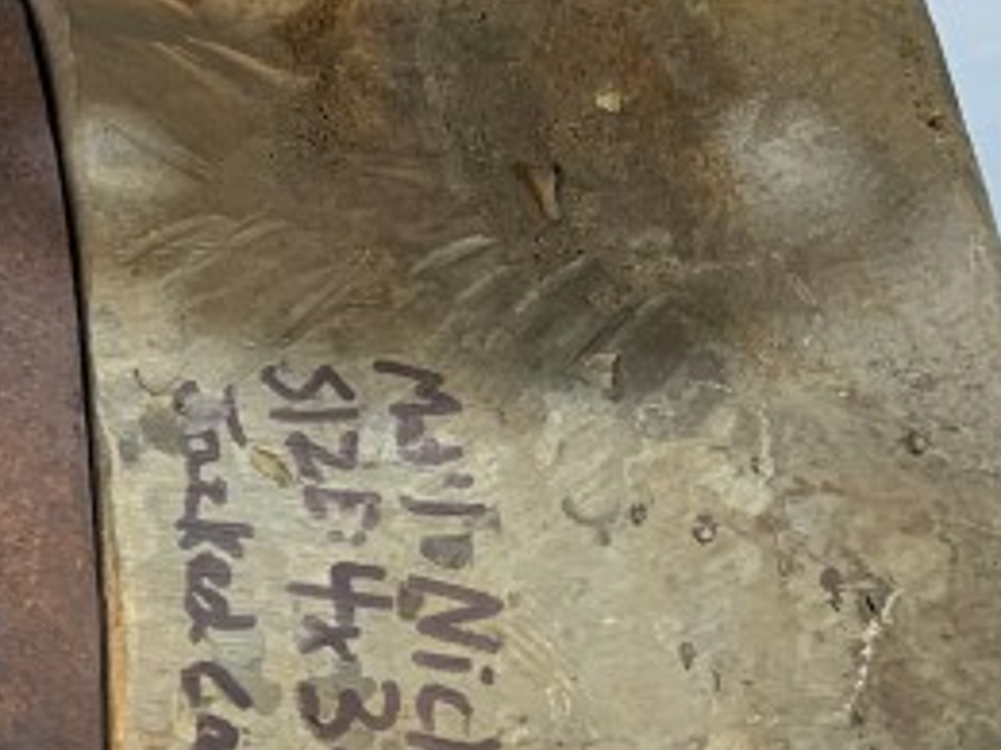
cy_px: 458
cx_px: -547
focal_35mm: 96
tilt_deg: -36.4
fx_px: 2776
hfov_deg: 18.0
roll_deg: -2.6
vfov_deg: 15.4
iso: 64
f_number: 1.8
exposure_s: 1/120
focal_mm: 4.25
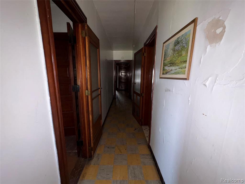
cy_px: 92
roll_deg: +0.0
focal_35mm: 14
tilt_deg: -9.3
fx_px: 99
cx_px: 122
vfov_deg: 85.7
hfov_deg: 102.1
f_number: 2.2
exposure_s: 1/36
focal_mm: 2.22
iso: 160
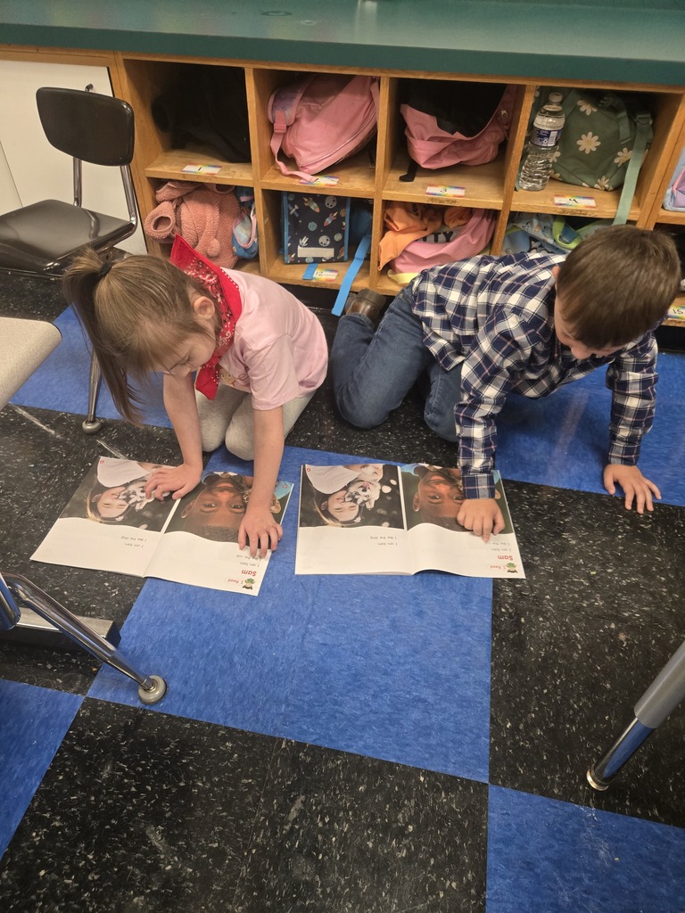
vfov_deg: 73.9
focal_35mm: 23
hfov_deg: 58.9
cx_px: 342
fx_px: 607
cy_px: 456
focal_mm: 5.4
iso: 400
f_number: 1.8
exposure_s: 1/120
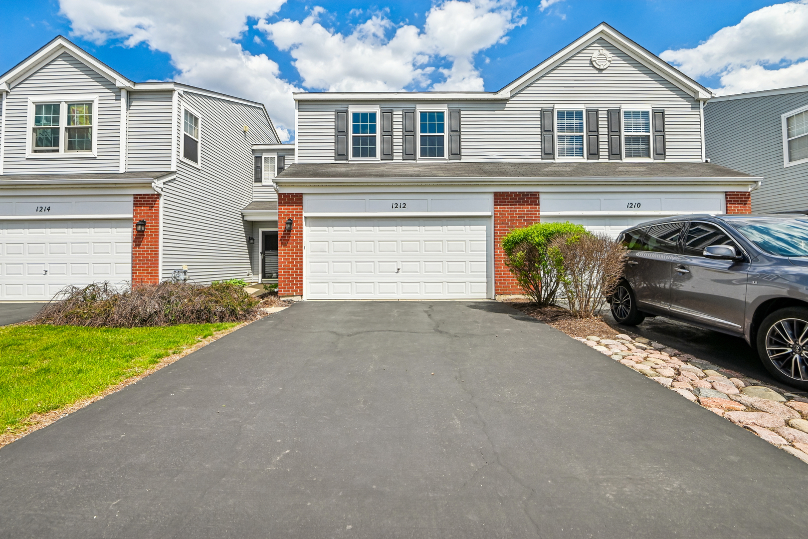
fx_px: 359
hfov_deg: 96.7
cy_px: 270
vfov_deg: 73.7
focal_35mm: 16
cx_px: 404
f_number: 13
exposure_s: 1/800
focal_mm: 16
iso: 400
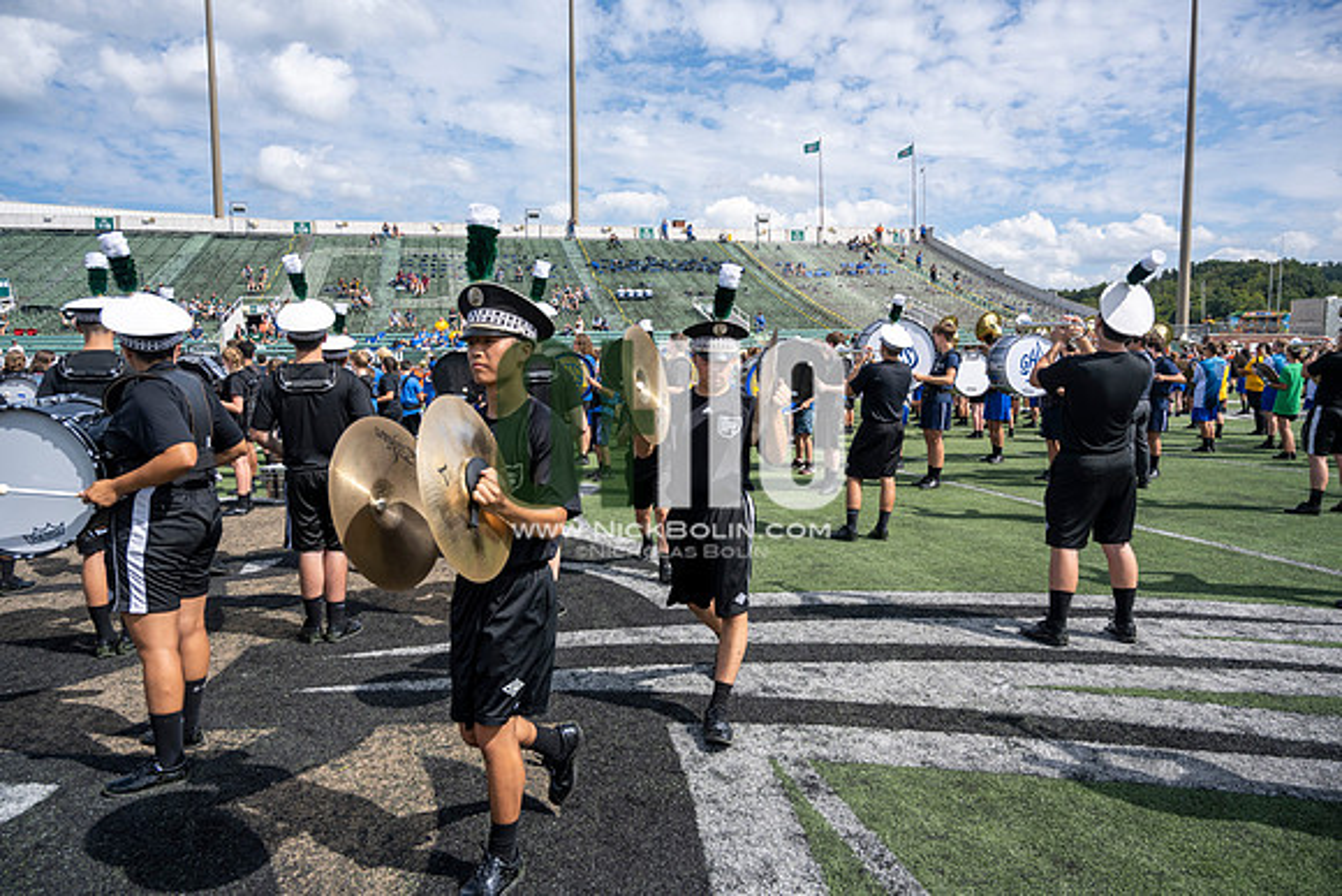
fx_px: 895
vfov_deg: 53.2
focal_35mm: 24
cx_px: 671
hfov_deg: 73.7
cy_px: 448
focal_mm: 24
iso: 200
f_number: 5
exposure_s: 1/1600
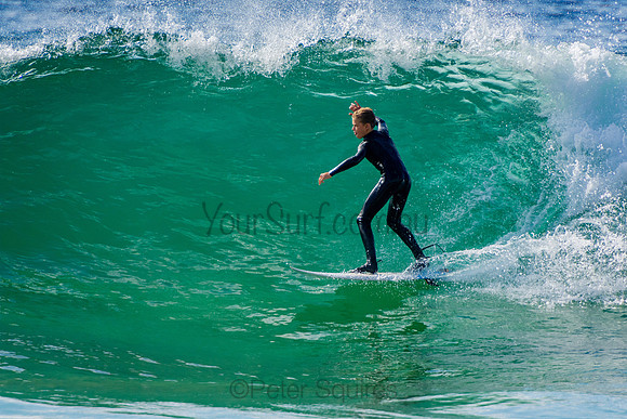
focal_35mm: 600
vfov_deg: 2.3
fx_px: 10452
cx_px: 314
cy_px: 210
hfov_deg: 3.4
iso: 320
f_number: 5.6
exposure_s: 1/2000
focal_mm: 400
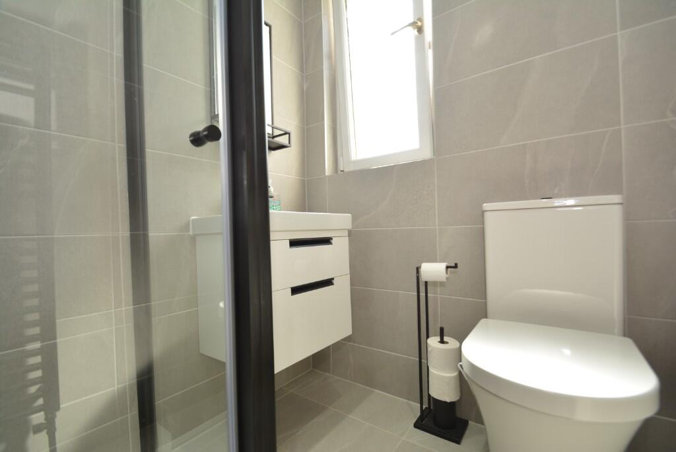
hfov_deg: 100.4
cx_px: 338
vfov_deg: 77.4
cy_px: 226
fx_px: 282
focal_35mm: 15
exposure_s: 1/15
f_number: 5.6
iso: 100
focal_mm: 10
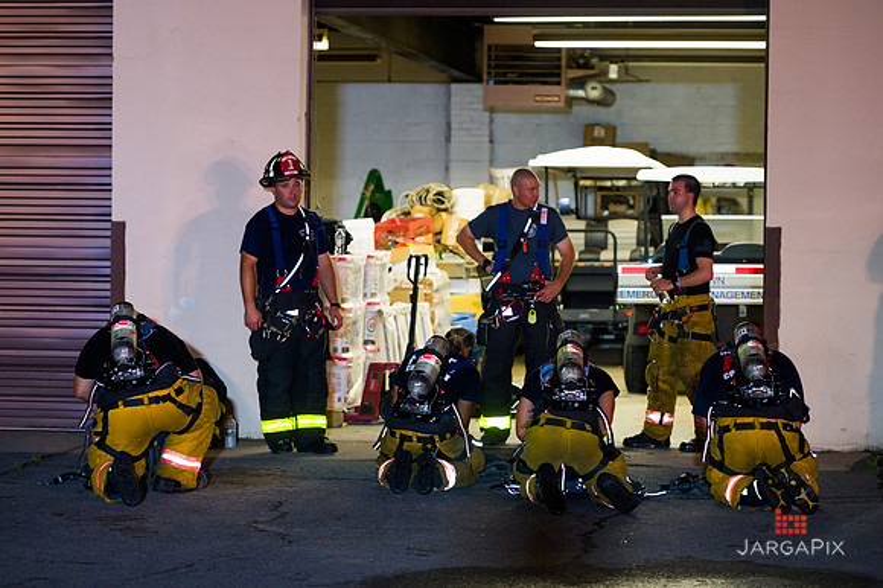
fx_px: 2991
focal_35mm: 122
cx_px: 442
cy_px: 294
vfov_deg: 11.2
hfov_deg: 16.8
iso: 1600
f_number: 3.2
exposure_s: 1/100
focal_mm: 122
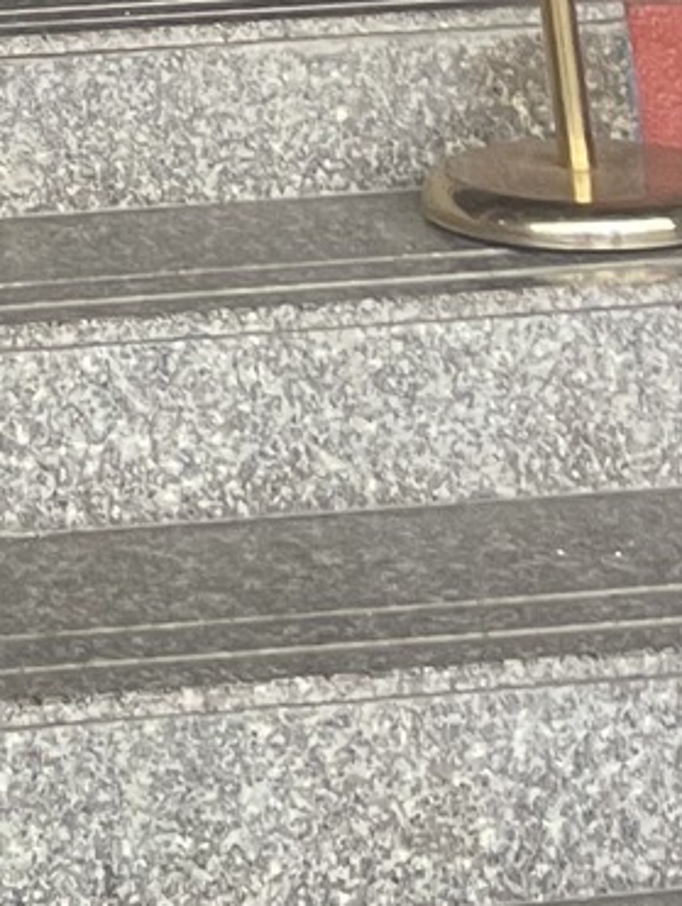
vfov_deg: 11.1
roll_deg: +2.7
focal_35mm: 140
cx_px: -570
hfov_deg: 10.0
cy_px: -1465
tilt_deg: +12.9
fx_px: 3671
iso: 125
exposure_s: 1/63
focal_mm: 4.2
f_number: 1.6
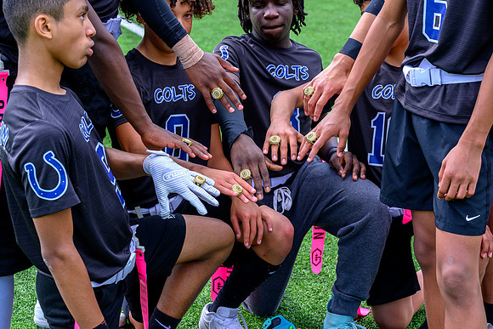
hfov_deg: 26.1
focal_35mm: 78
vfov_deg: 17.6
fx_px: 1065
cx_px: 272
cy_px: 163
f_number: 6.3
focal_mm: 70
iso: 720
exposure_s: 1/640
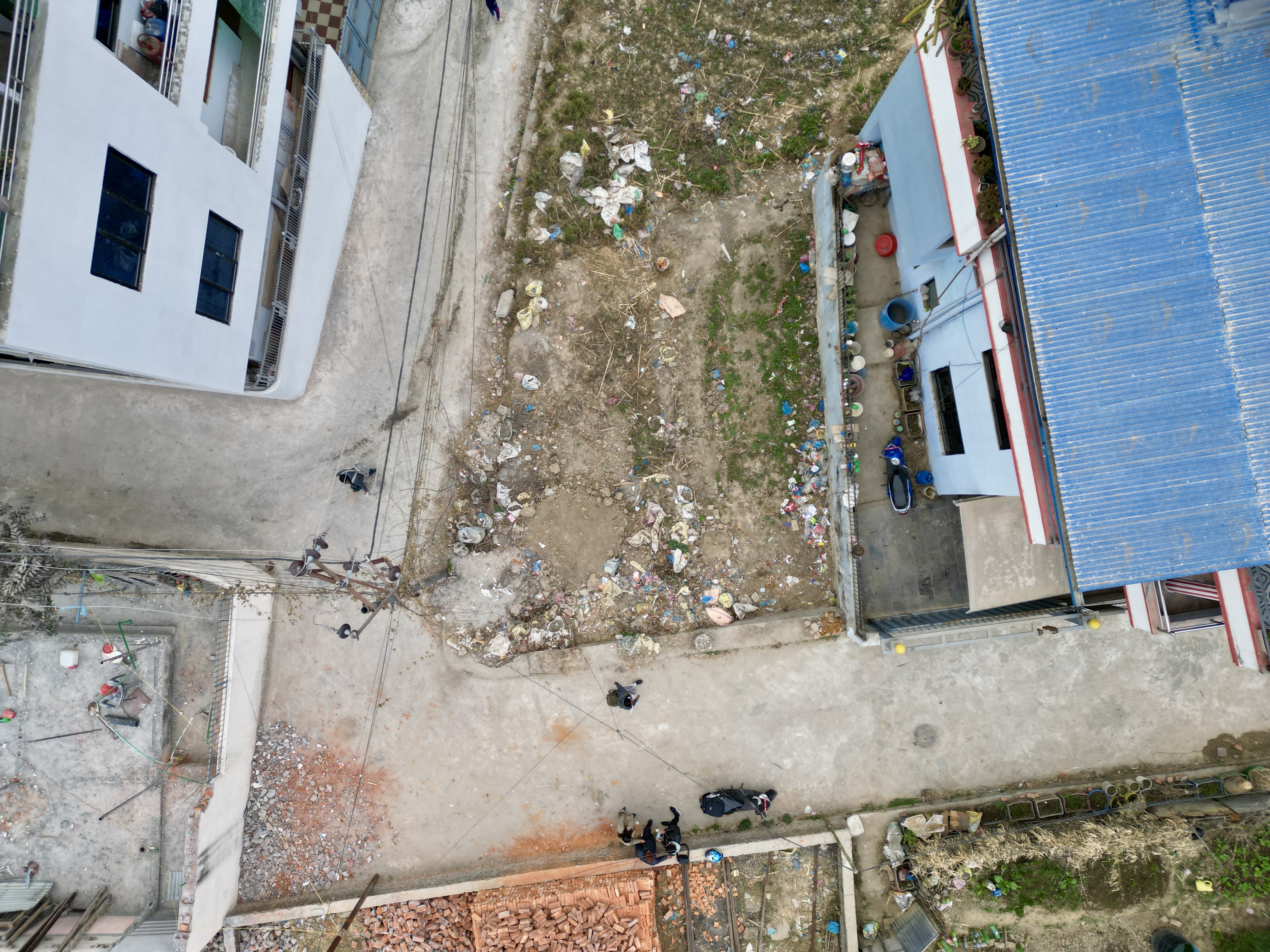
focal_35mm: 24
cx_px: 635
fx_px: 881
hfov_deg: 71.6
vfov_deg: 56.8
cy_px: 476
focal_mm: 6.72
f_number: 1.7
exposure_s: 1/500
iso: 100
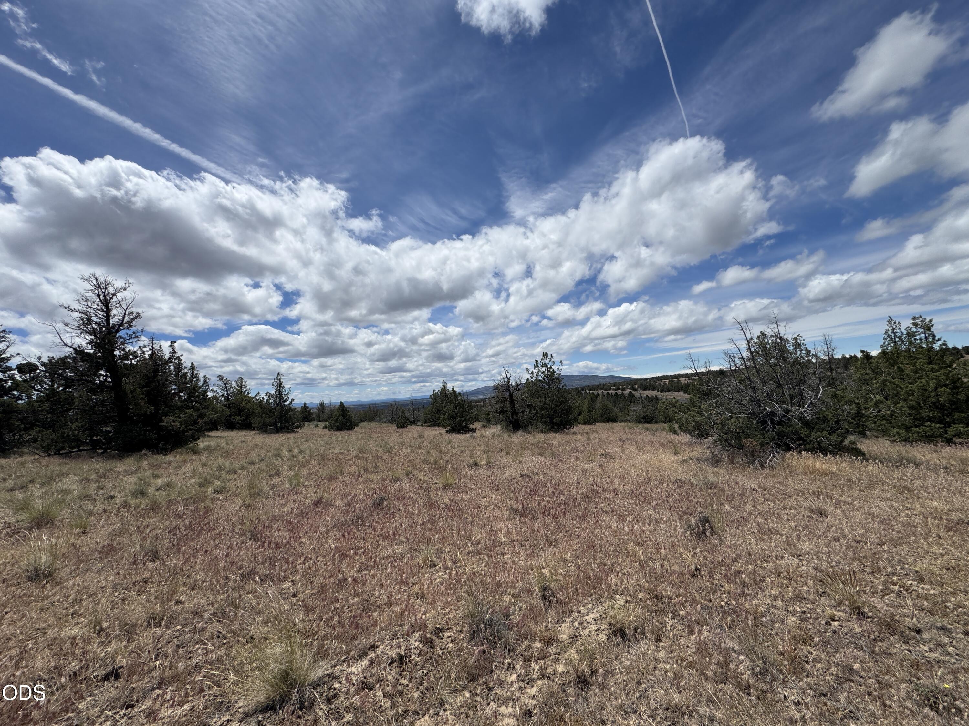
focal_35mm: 14
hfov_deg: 102.1
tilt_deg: +4.7
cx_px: 484
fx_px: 392
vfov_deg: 85.7
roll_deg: +3.9
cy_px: 363
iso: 40
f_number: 2.2
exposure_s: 1/4132
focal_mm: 2.22
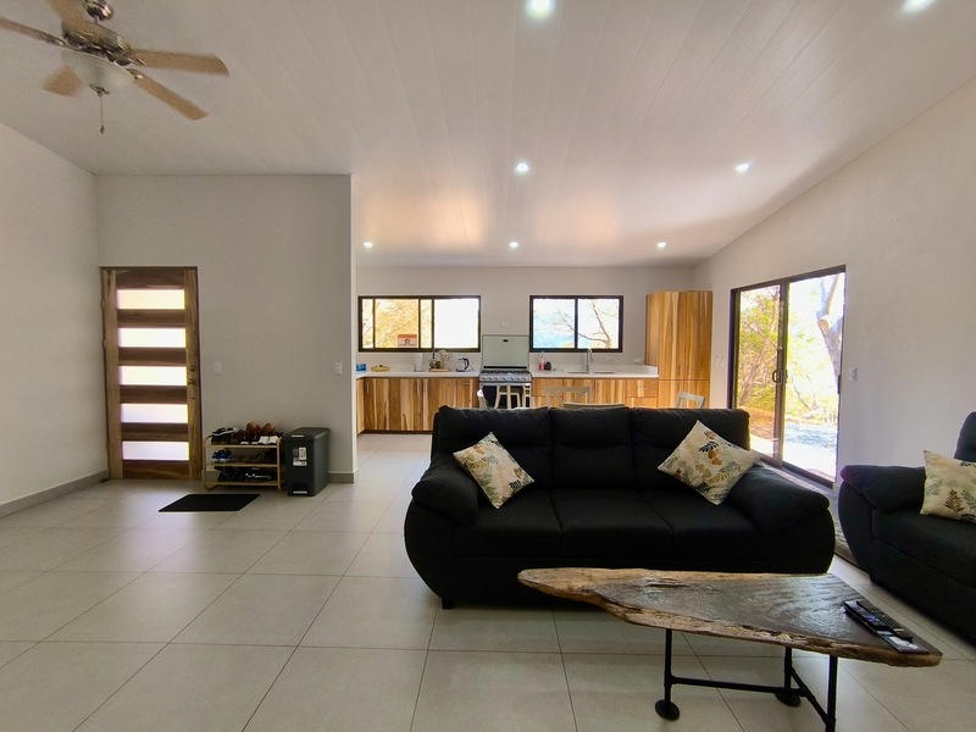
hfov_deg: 94.5
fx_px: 451
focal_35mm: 16
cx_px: 488
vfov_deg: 78.1
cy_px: 366
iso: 125
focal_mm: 1.65
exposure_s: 1/50
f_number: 2.2
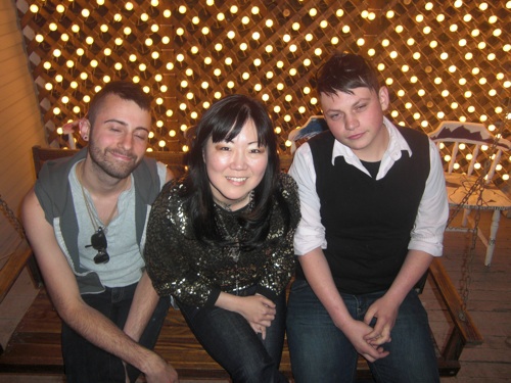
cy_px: 192
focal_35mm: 28
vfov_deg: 49.7
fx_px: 413
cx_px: 256
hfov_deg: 63.4
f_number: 2.6
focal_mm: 4.9
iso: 100
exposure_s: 1/60
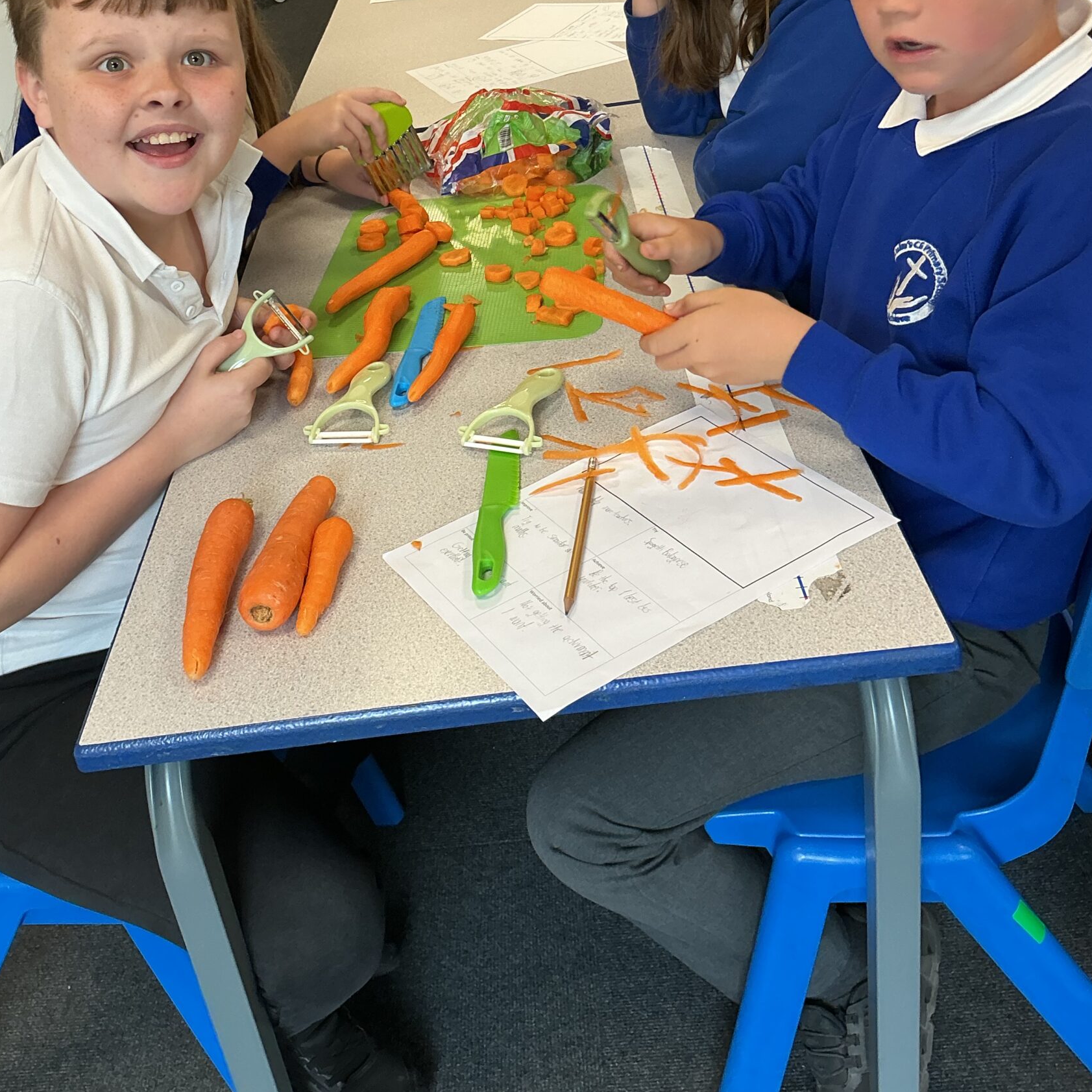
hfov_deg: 42.8
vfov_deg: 41.5
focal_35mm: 39
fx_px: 1392
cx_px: 485
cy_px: 264
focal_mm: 3
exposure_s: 1/60
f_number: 1.8
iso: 64
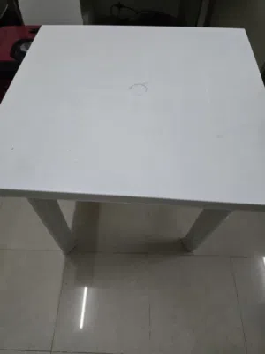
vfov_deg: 73.9
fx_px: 235
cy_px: 177
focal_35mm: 23
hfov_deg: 58.9
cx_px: 132
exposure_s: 1/100
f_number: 1.7
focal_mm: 6.3
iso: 1000
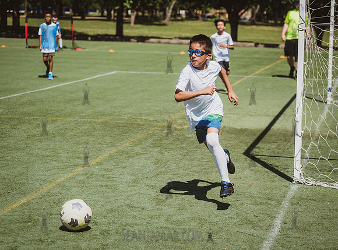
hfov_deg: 22.6
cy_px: 127
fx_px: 846
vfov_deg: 16.8
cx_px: 190
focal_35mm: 87
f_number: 4
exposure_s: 1/2000
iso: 200
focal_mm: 80
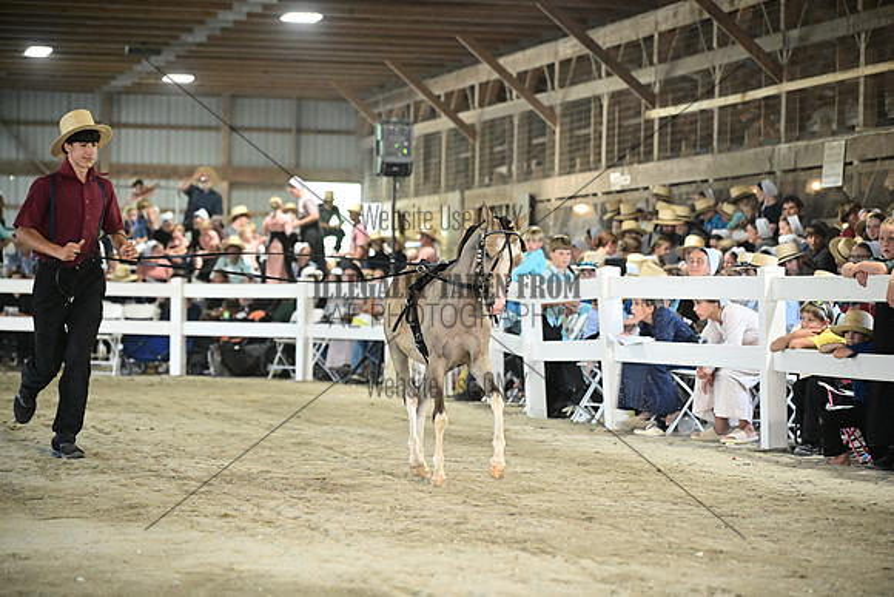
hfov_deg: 17.1
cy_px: 298
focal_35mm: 120
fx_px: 2981
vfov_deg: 11.4
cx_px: 447
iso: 6400
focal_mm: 120
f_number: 4
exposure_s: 1/300
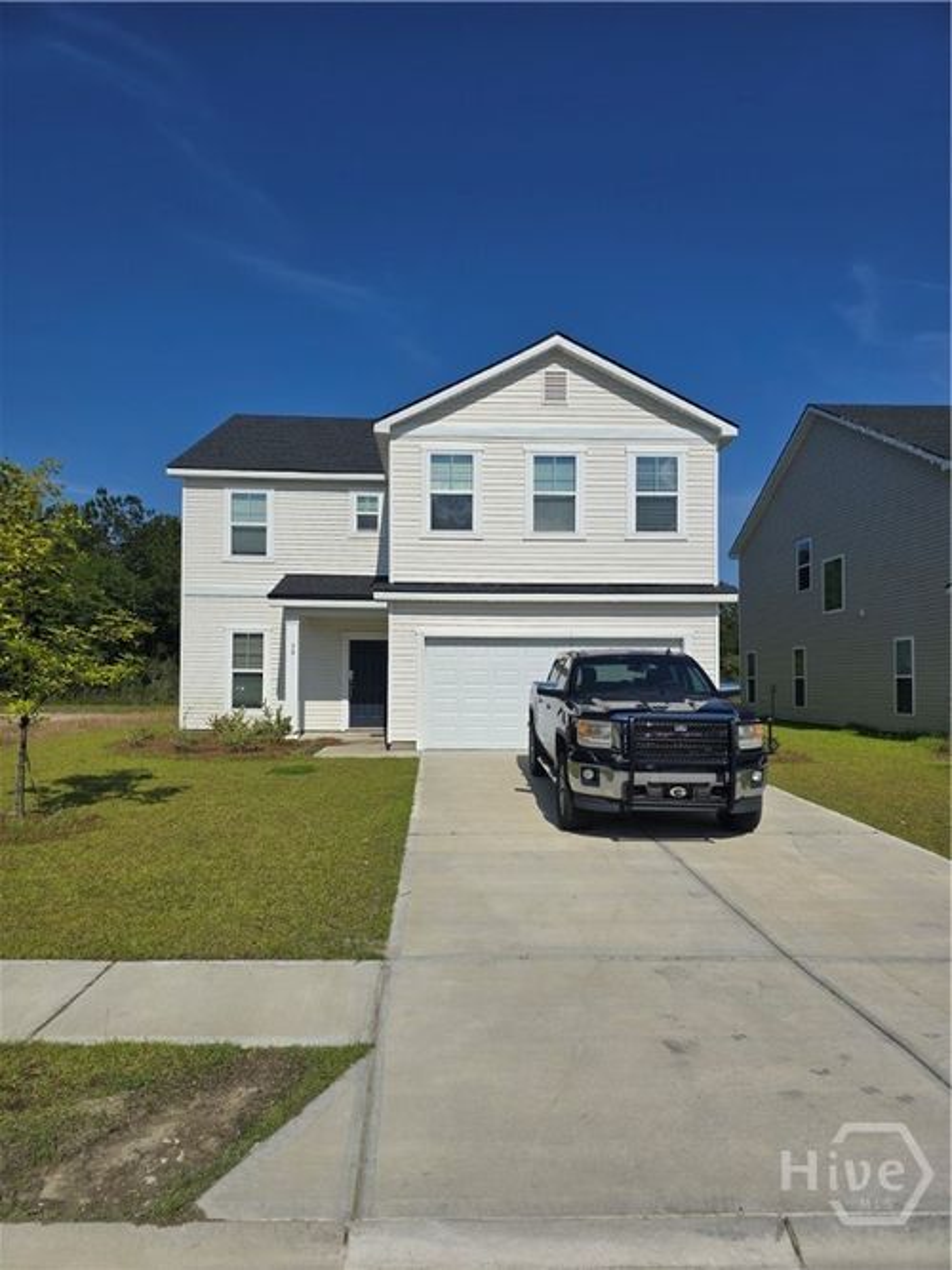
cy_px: 635
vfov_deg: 73.9
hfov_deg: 58.9
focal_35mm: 23
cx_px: 476
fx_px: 844
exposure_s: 1/2210
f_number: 1.7
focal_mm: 6.3
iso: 12
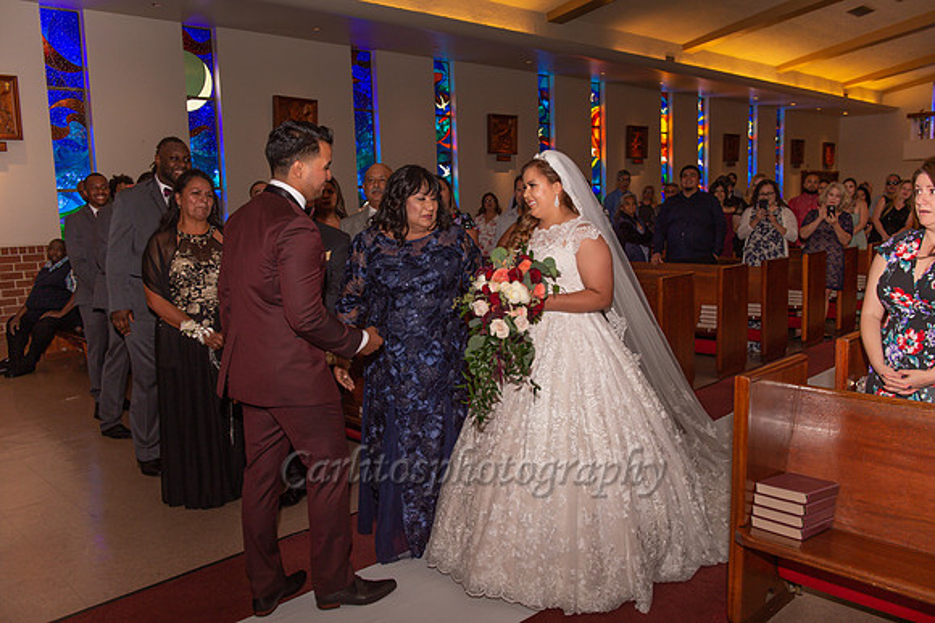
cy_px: 312
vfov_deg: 42.3
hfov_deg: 60.3
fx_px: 805
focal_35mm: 31
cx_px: 468
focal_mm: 31
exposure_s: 1/250
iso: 400
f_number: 4.5
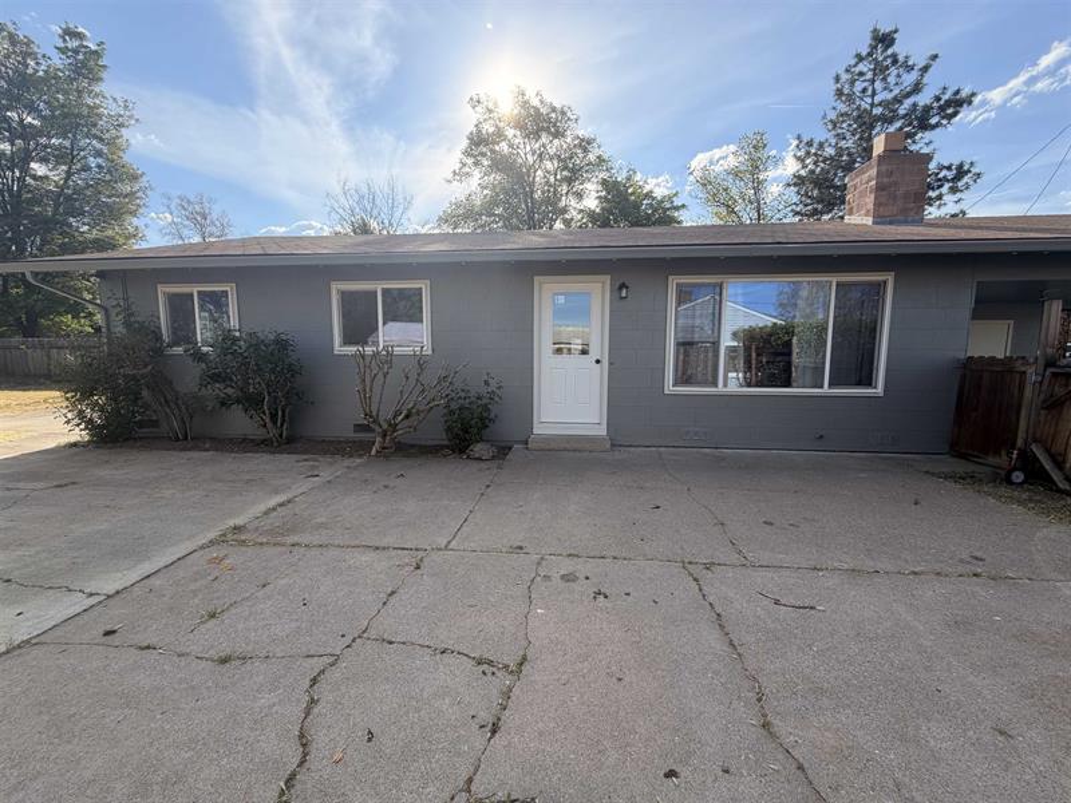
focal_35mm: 14
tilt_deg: -5.8
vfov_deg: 85.7
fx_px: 433
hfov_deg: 102.1
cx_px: 536
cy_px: 402
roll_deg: -0.5
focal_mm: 2.22
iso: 40
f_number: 2.2
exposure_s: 1/770
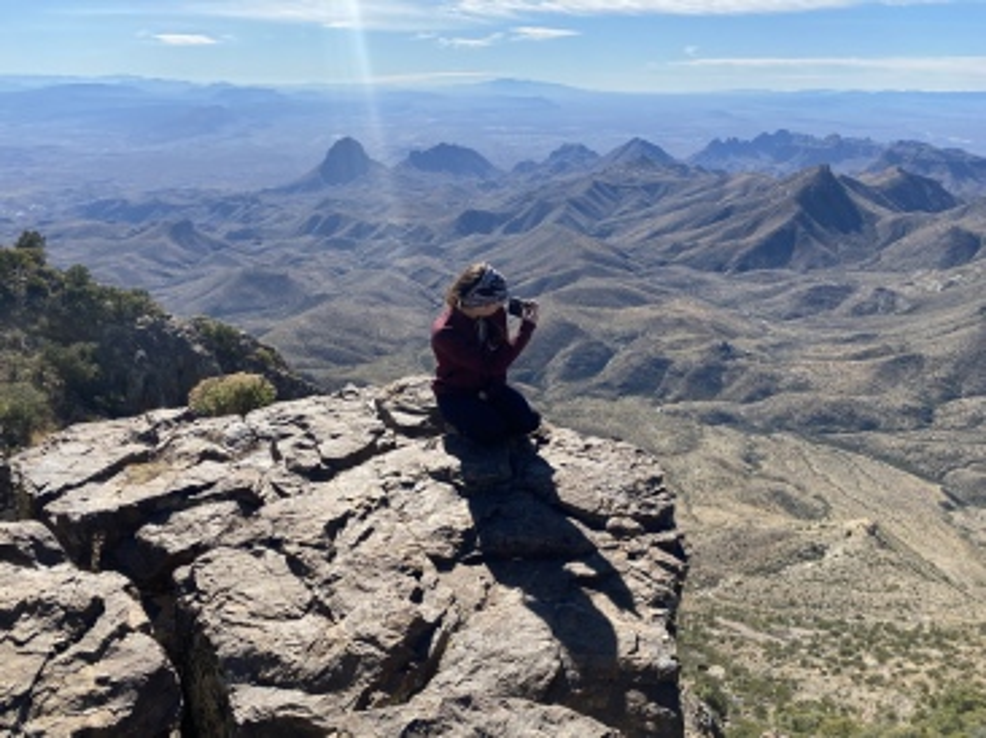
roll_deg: +0.2
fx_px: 740
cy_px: 369
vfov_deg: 53.0
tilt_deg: -21.1
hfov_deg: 67.3
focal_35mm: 26
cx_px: 493
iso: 32
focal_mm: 4.25
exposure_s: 1/2358
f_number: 1.8
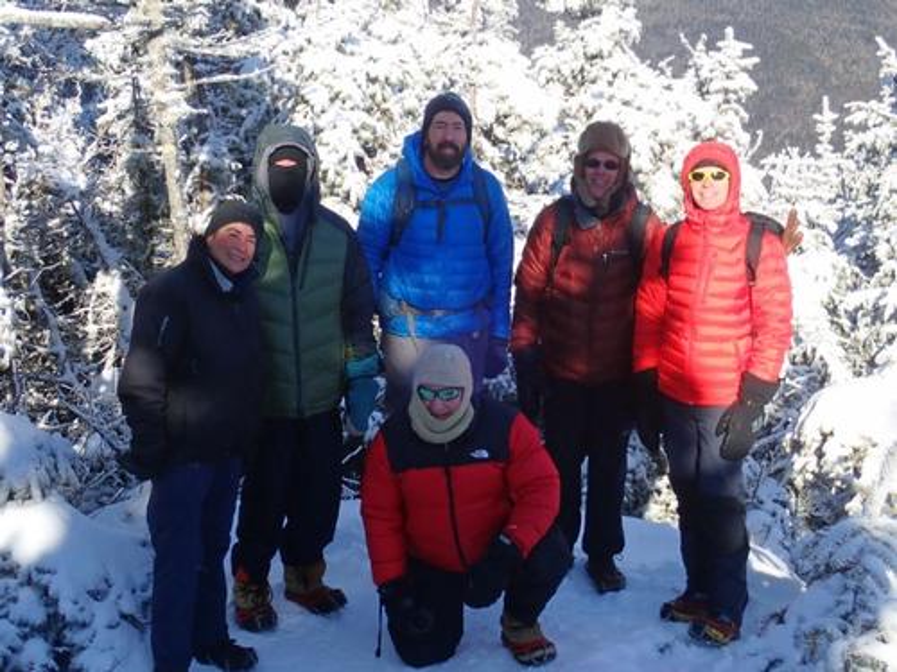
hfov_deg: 24.4
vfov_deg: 18.4
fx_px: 2073
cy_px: 336
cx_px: 448
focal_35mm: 80
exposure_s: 1/200
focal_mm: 14.41
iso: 100
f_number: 5.6
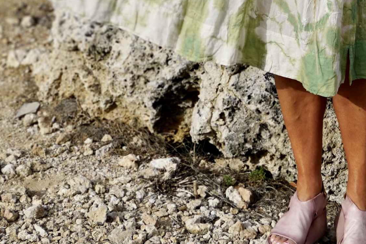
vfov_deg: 13.5
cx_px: 272
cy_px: -108
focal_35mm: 96
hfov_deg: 21.1
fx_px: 976
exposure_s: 1/640
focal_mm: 28
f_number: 5
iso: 100
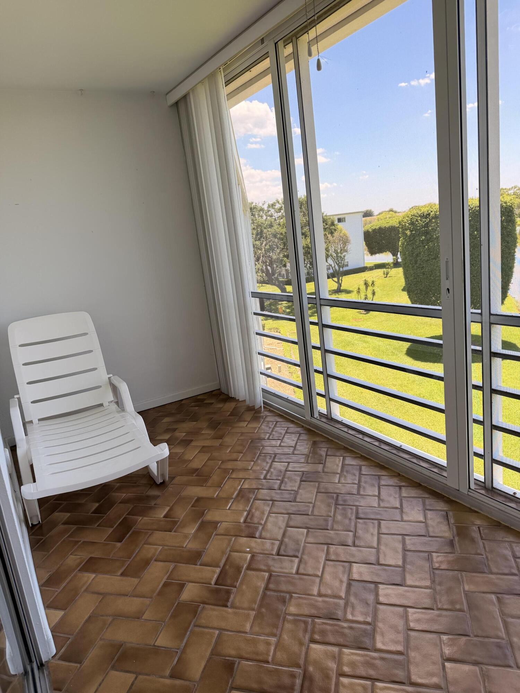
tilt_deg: -11.9
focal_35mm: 24
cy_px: 346
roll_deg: +7.2
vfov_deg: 71.6
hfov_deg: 56.8
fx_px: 481
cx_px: 260
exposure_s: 1/551
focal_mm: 6.76
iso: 100
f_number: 1.78
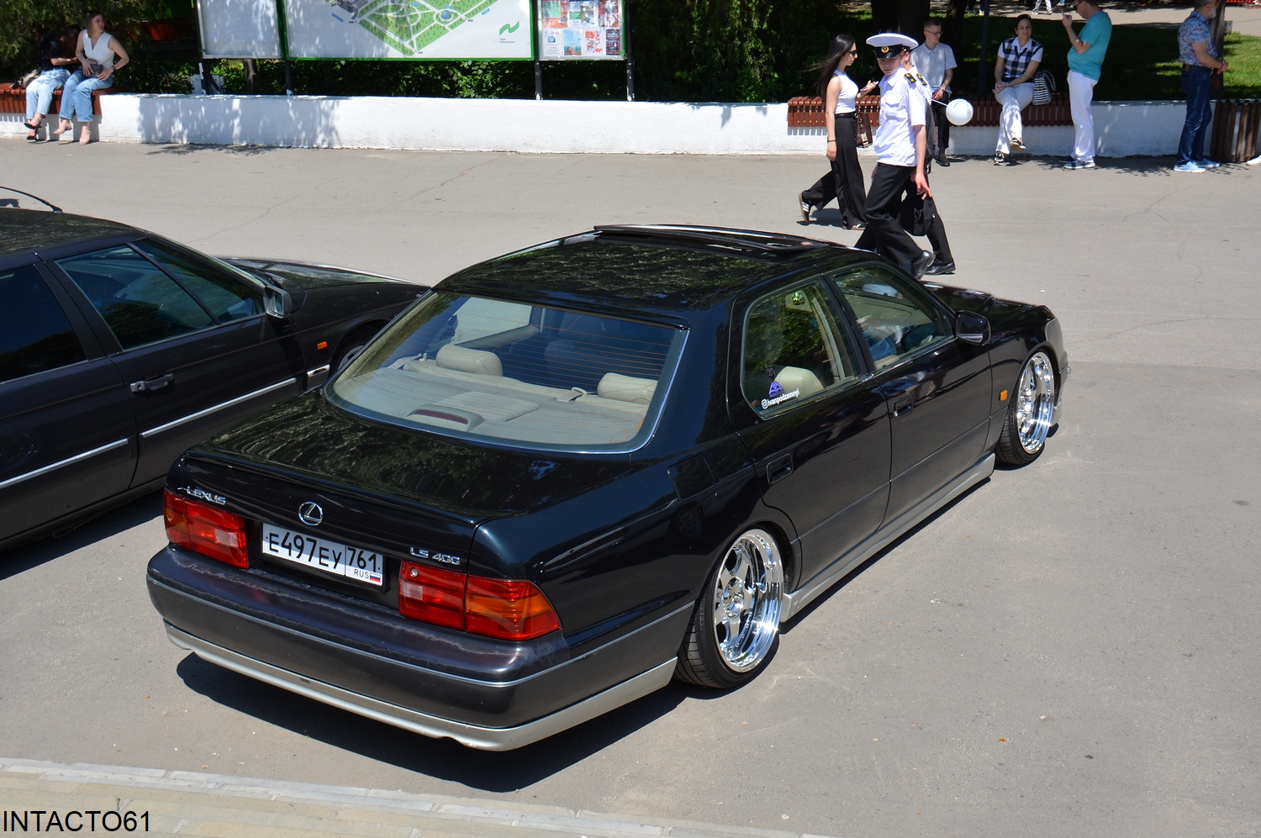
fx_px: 1680
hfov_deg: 41.1
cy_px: 419
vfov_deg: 28.0
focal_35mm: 48
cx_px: 630
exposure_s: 1/250
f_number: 8
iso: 110
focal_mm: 32
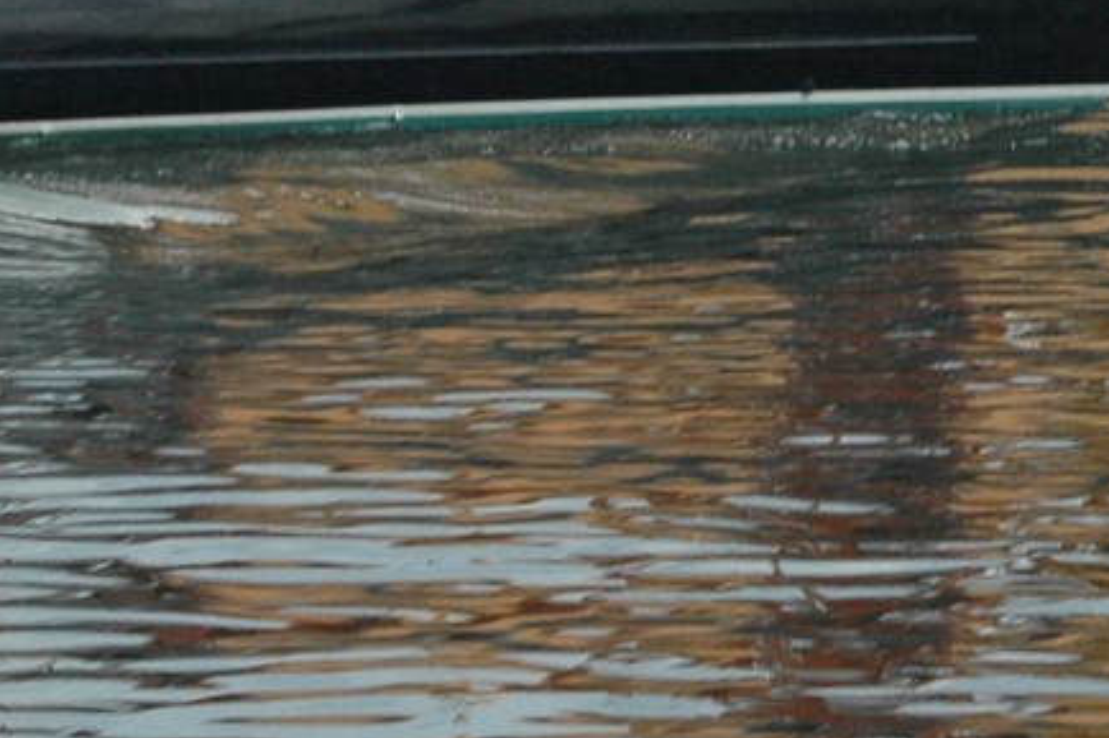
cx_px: 680
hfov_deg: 5.2
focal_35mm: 393
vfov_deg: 3.5
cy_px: -391
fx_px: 12101
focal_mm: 70
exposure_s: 1/320
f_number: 9
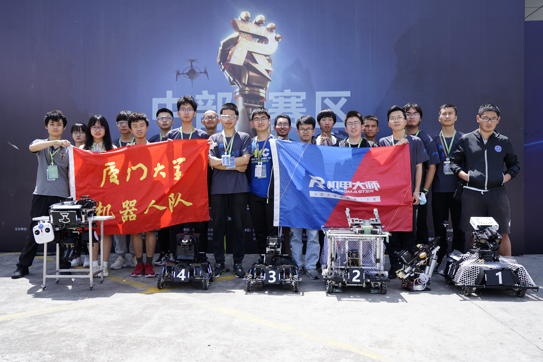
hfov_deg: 57.2
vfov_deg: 40.0
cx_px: 272
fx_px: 498
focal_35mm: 33
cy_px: 181
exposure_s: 1/400
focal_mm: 33
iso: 100
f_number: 4
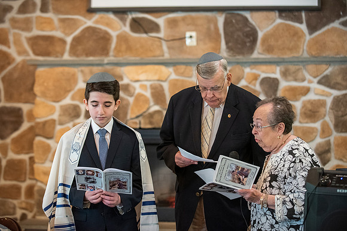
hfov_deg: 22.6
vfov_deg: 15.2
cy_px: 112
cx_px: 167
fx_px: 868
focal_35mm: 90
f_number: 2.8
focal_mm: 86
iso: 3200
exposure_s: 1/60
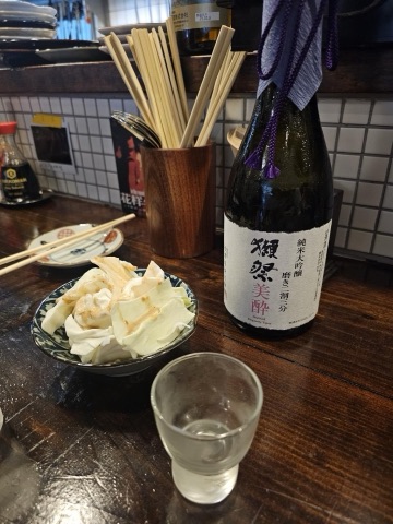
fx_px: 348
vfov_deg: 73.9
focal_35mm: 23
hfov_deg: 58.9
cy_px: 262
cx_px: 196
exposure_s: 1/24
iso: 640
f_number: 1.7
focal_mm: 6.3
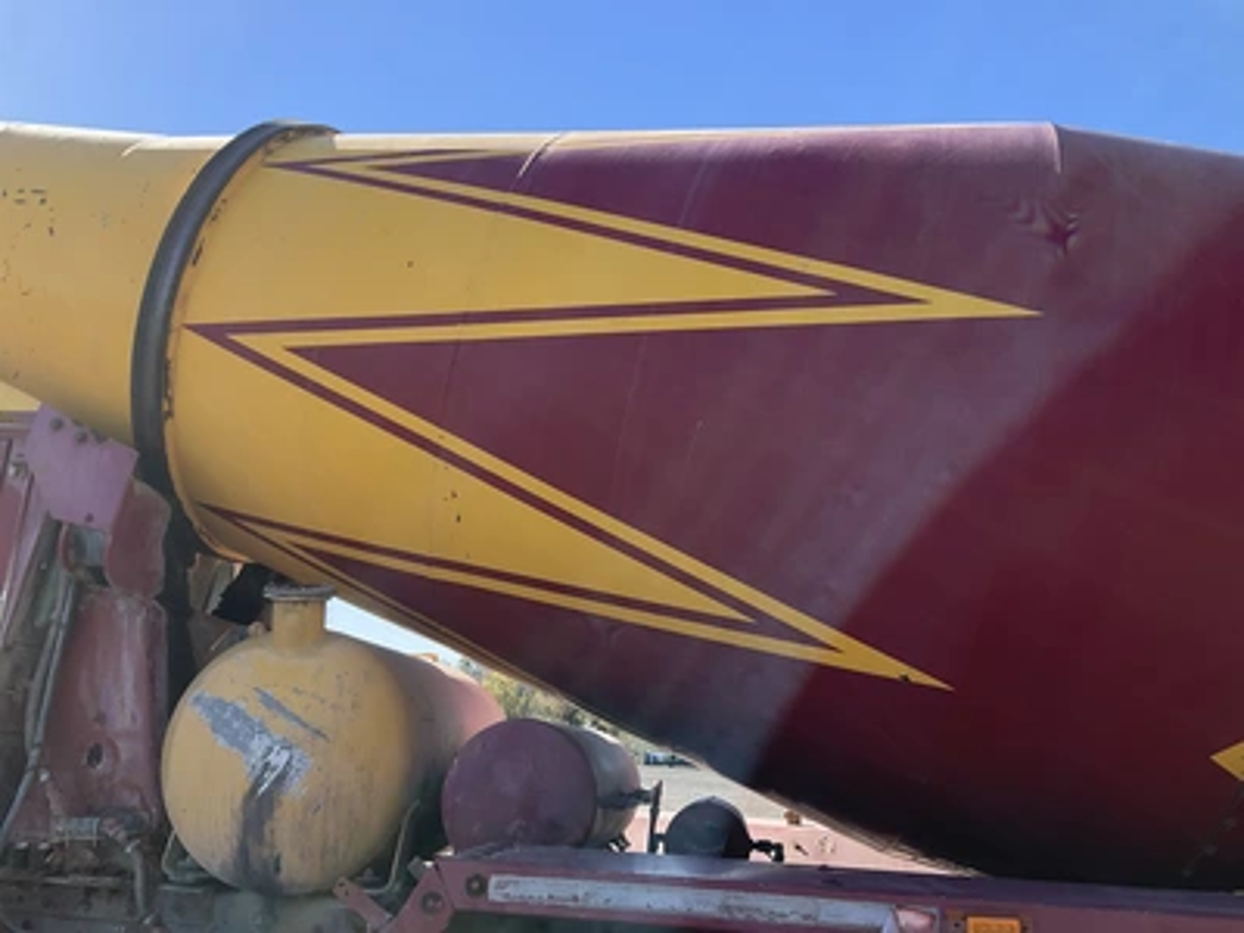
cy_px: 466
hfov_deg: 61.7
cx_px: 622
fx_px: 1042
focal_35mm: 29
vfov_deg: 48.2
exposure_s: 1/719
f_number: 1.8
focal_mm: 3
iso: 25
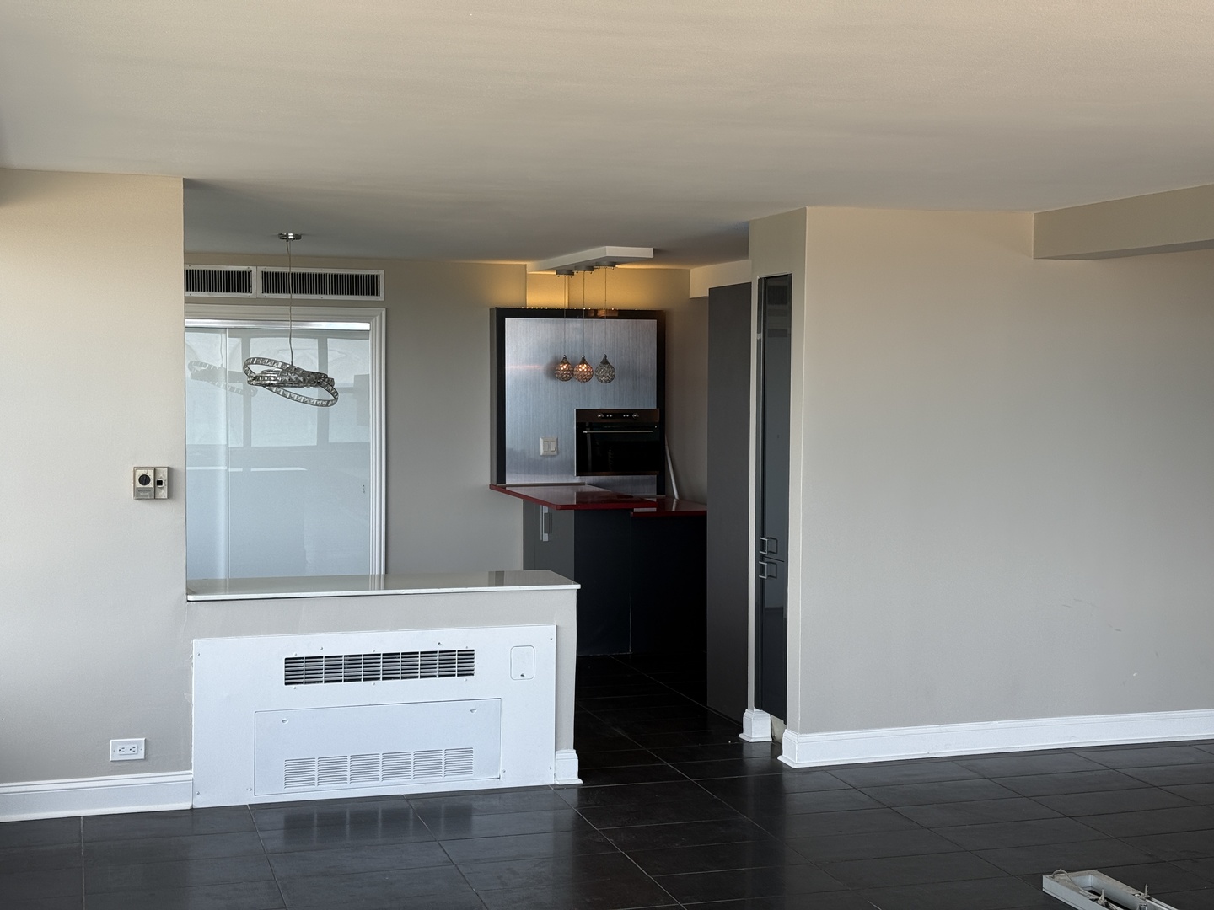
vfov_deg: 30.3
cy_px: 455
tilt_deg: -1.0
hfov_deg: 39.7
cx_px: 607
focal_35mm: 48
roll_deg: -0.1
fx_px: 1683
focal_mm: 6.76
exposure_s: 1/229
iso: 50
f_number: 1.78
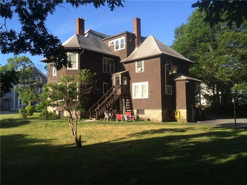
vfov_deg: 46.8
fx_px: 214
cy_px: 92
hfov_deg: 60.0
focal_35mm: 30
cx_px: 124
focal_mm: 4.12
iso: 32
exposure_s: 1/838
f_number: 2.2
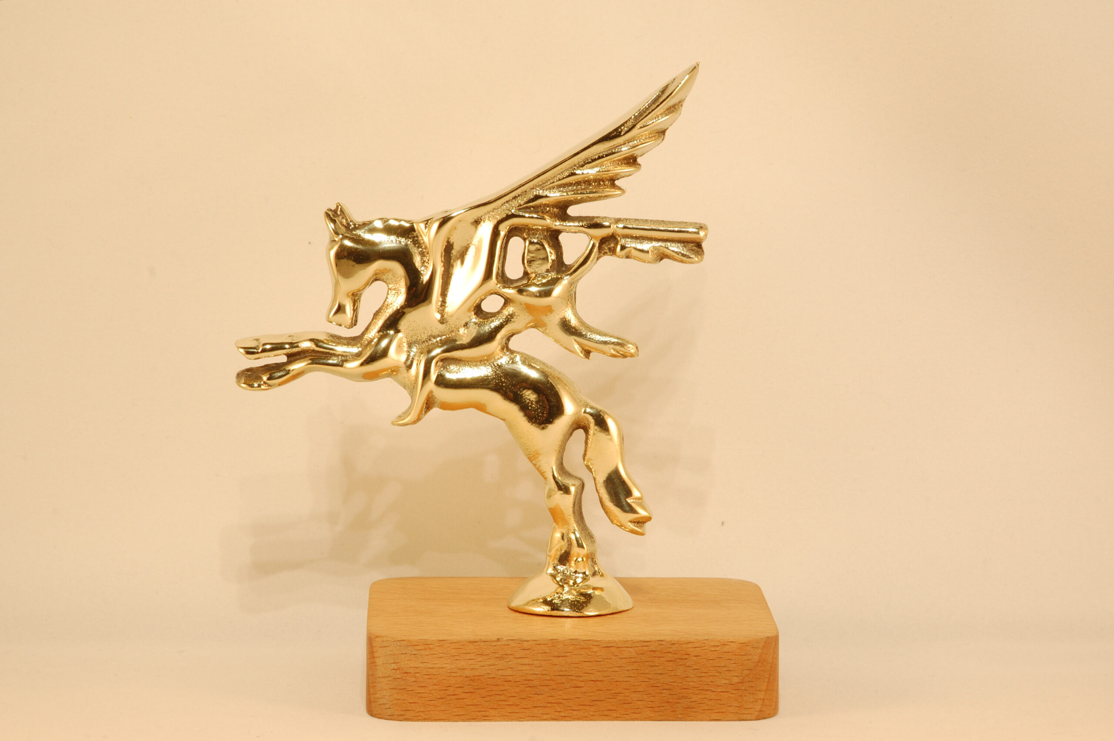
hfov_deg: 20.6
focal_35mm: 99
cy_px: 370
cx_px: 557
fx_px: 3061
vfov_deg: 13.8
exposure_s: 1/4
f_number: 16
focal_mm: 66
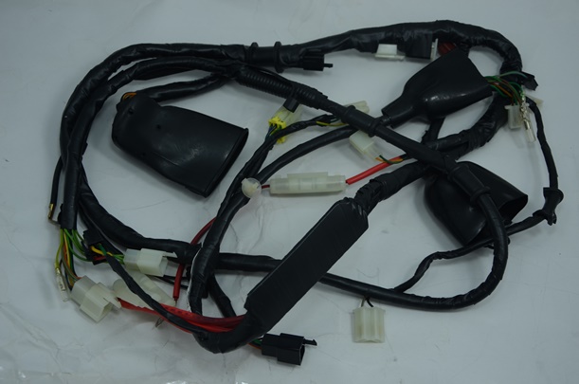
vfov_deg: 28.0
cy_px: 192
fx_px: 771
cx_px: 290
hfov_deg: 41.2
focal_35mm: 48
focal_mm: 32
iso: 100
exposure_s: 1/60
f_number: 6.3
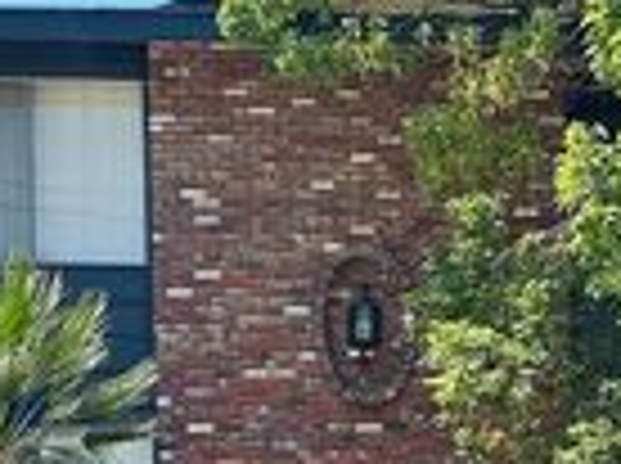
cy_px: 556
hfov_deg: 22.2
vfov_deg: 16.2
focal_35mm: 87
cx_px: 522
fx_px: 1558
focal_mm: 6.86
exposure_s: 1/1949
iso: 80
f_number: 1.78
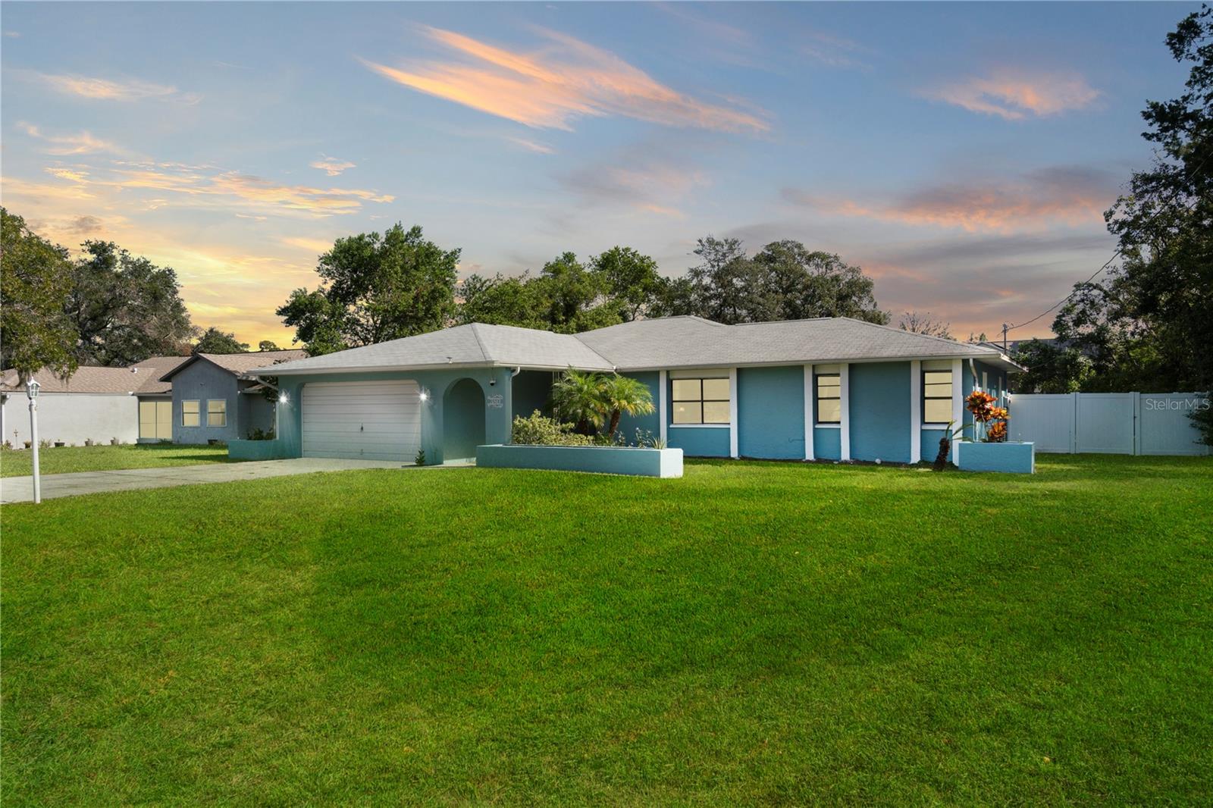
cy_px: 404
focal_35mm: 23
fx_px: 775
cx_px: 606
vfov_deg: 55.1
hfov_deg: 76.1
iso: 100
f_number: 10
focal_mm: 23
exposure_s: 1/200
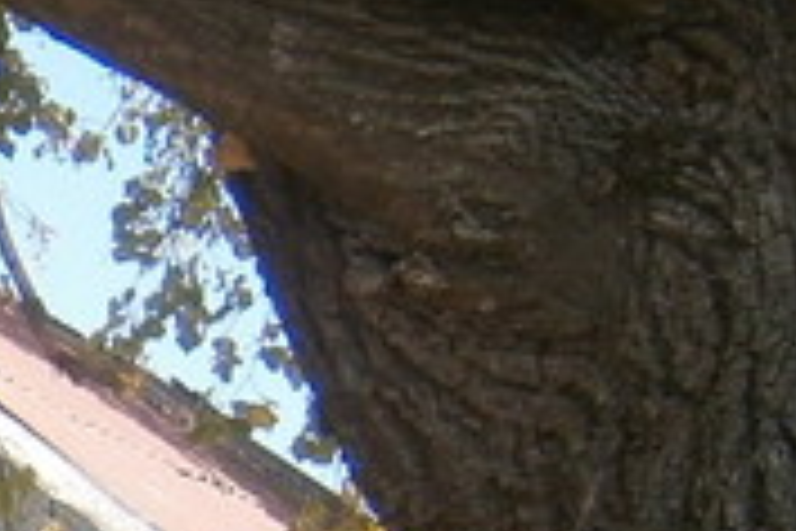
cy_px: 896
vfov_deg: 7.3
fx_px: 4046
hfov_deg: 9.9
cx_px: -1097
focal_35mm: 183
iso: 80
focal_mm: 4.7
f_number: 2.8
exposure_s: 1/320
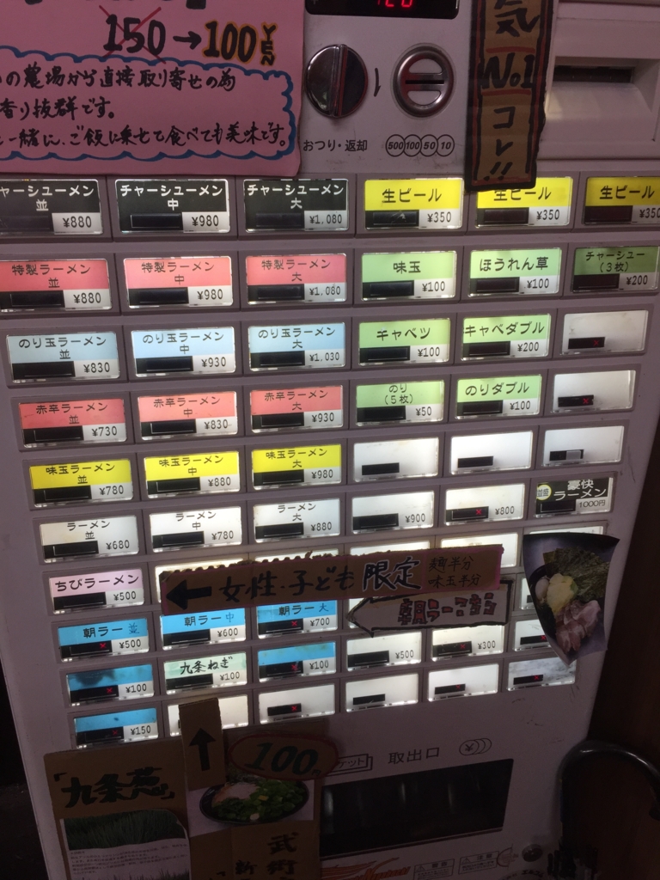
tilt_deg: -27.6
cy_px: 440
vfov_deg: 61.7
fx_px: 737
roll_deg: -1.0
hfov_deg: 48.2
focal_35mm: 29
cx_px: 330
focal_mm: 4.15
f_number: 2.2
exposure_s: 1/120
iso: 40
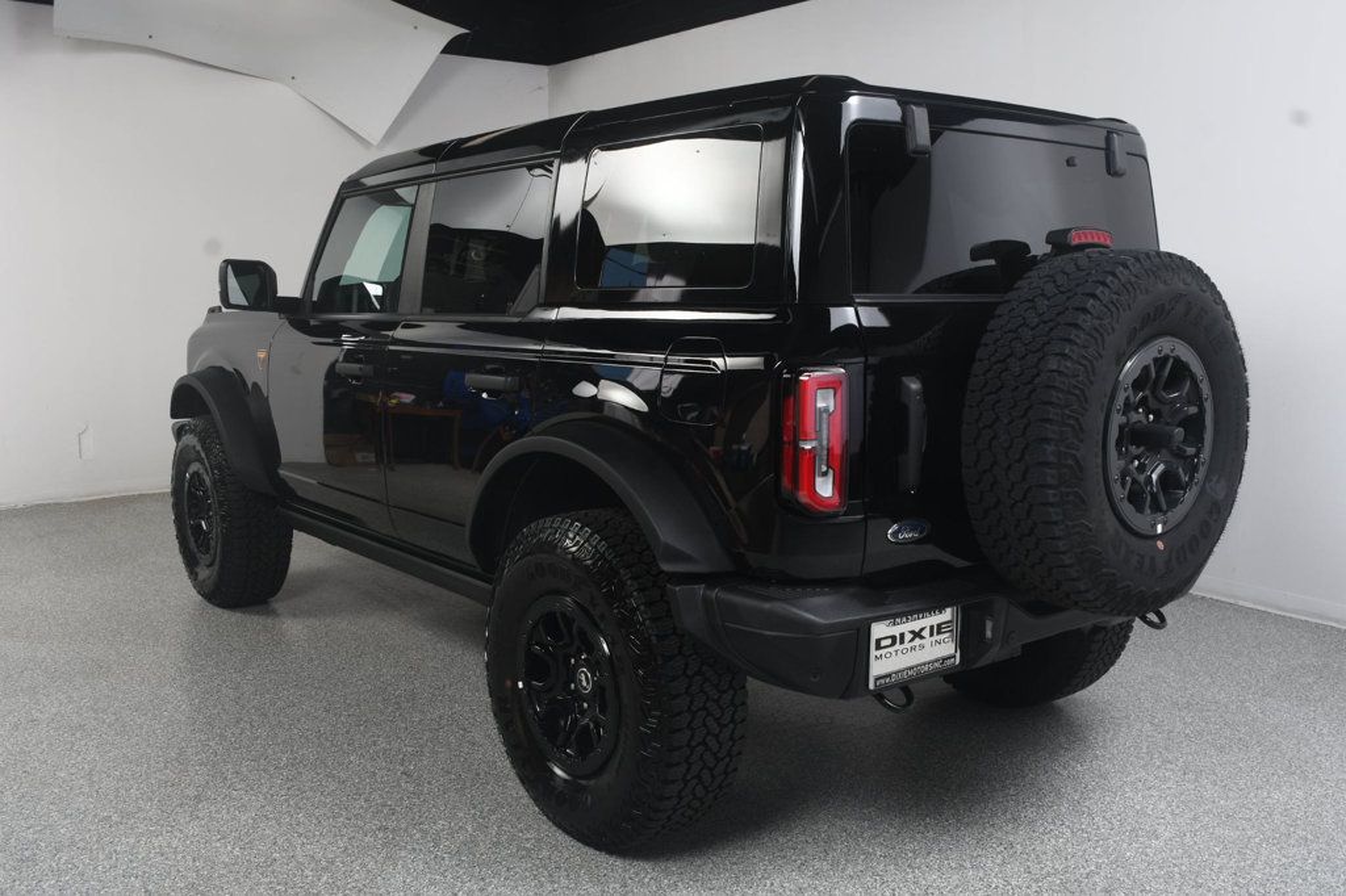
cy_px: 448
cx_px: 673
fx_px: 1233
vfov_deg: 39.9
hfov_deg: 57.2
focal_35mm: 33
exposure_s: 1/200
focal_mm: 22
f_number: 8
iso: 100
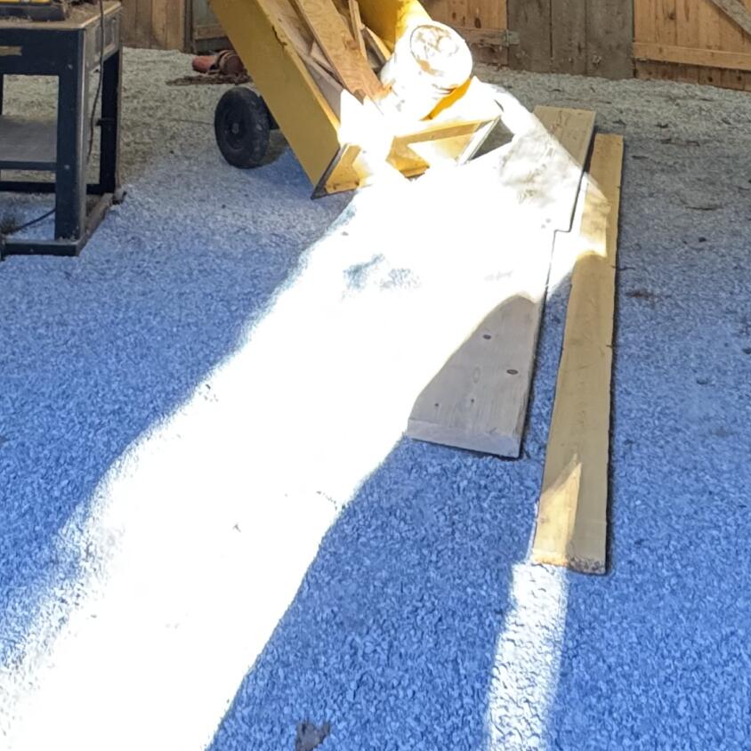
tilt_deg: +2.6
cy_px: -167
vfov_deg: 31.6
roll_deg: +0.3
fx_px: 1080
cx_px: 324
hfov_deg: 38.3
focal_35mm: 44
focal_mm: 2.22
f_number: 2.2
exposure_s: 1/60
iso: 640
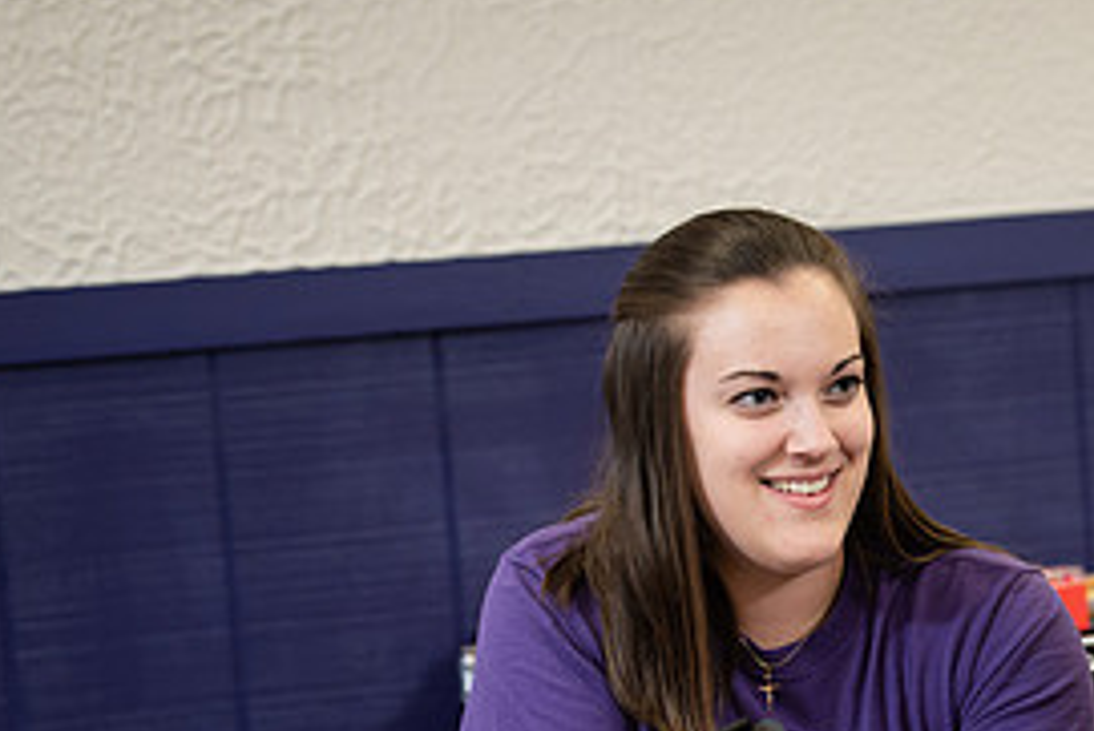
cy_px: 753
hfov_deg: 10.1
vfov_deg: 6.7
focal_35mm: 203
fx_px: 6172
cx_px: 920
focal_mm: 95
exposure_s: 1/200
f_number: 3.2
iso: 640
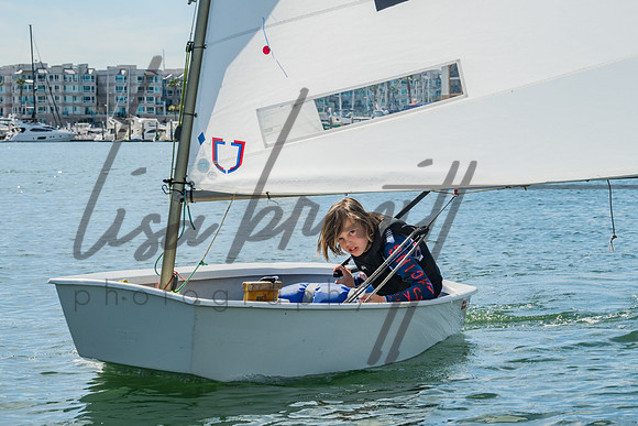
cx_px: 353
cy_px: 213
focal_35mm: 90
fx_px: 1600
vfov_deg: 15.2
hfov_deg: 22.5
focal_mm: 71
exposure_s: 1/250
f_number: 10
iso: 250
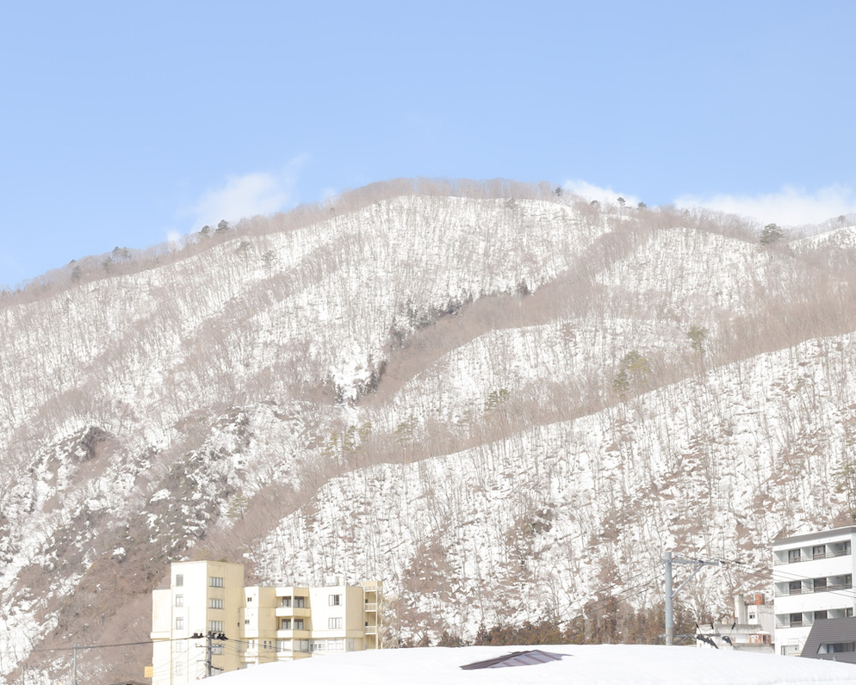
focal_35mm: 51
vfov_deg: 29.7
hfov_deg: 36.6
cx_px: 384
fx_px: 1293
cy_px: 342
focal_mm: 30
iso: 100
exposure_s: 1/320
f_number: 9
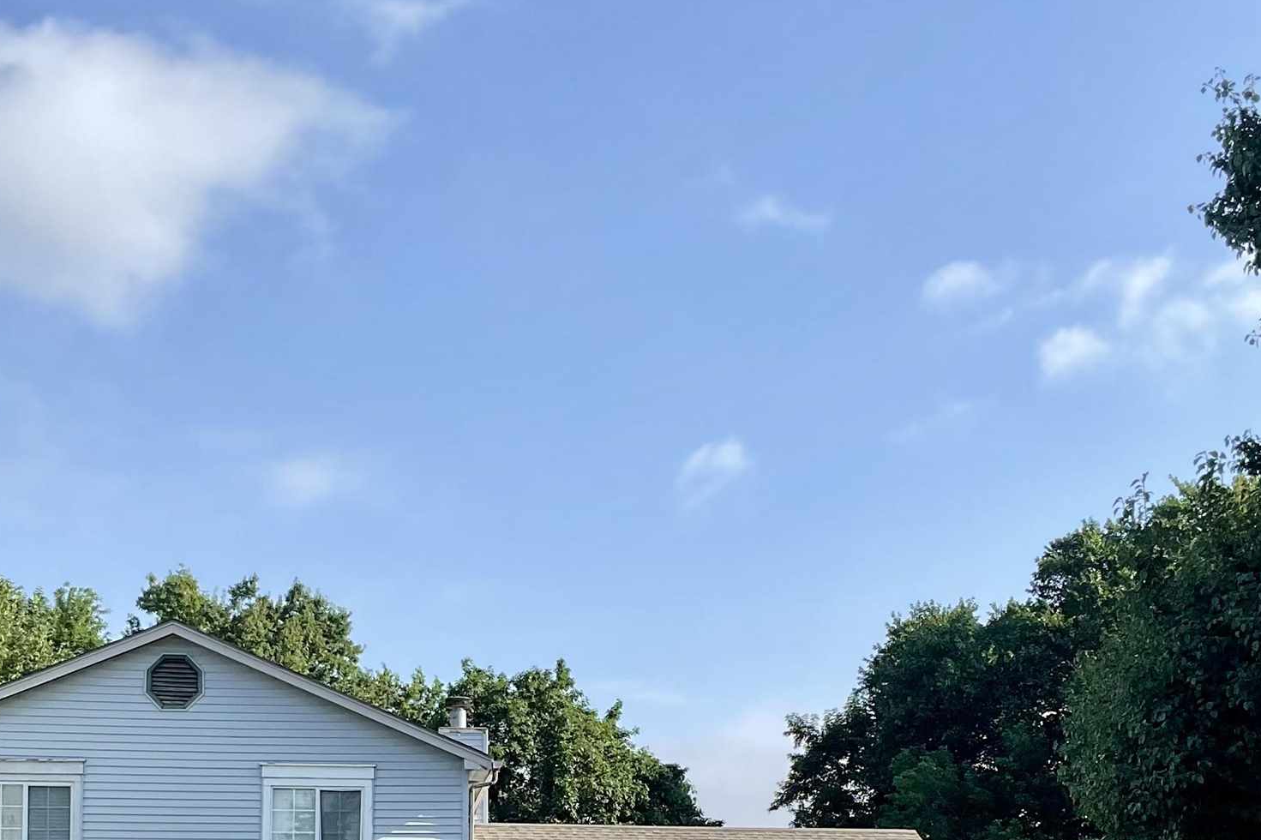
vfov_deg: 20.8
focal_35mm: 63
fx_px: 2206
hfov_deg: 31.9
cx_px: 549
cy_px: 860
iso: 16
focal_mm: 3
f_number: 1.8
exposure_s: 1/1577
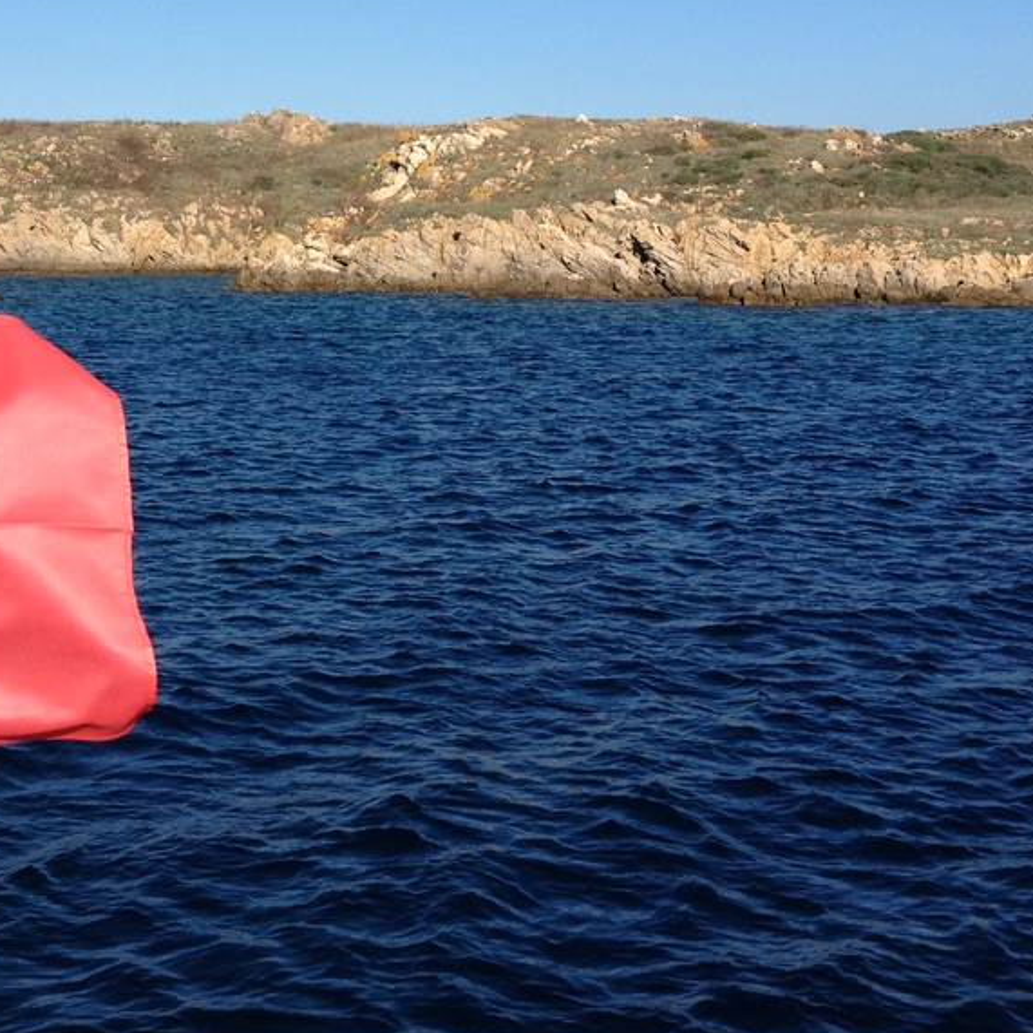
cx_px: 336
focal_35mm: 65
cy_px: 273
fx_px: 2195
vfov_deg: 26.2
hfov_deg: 26.3
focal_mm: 4.28
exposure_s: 1/1842
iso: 64
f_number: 2.4
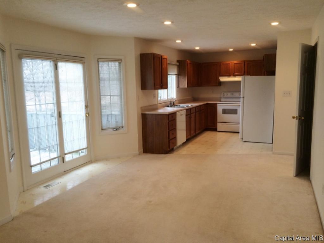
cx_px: 162
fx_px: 281
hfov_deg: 59.9
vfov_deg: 46.8
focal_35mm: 30
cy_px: 122
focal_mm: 4.12
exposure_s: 1/60
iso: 50
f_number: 2.2
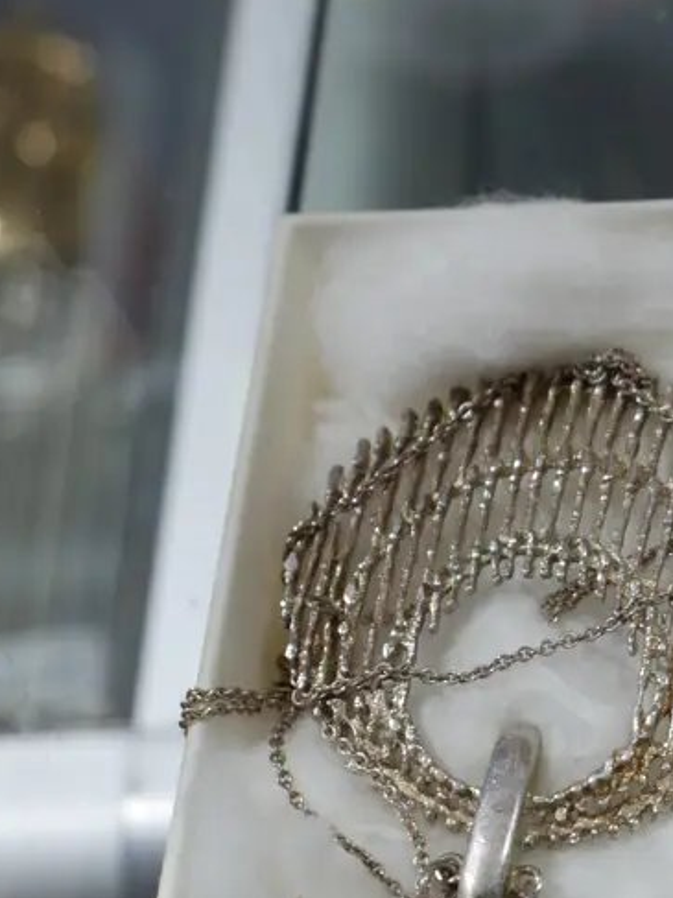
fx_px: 2619
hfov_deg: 14.5
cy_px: 644
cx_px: 608
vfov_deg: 19.4
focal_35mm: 101
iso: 250
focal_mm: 24
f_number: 5.2
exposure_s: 1/60
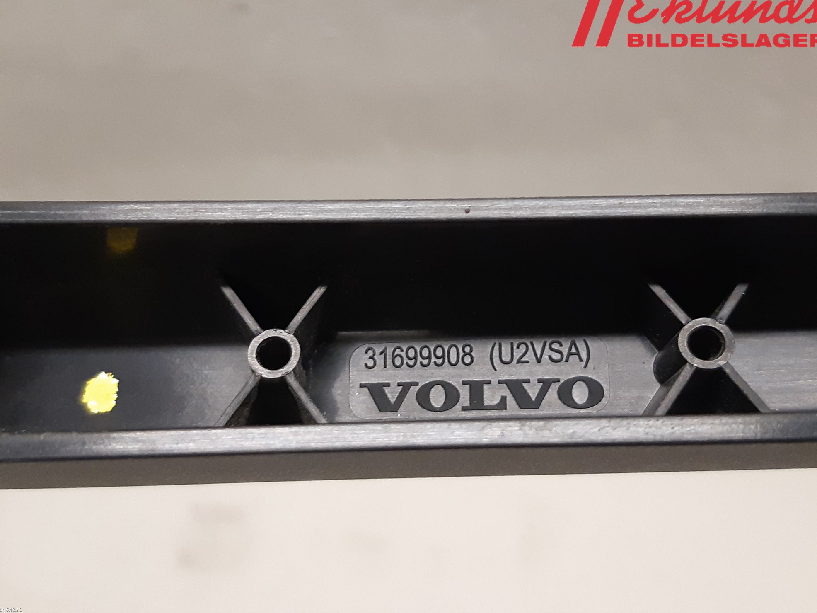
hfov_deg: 65.3
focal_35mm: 27
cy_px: 295
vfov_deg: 51.3
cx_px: 402
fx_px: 637
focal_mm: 3.93
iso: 250
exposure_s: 1/50
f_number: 1.7
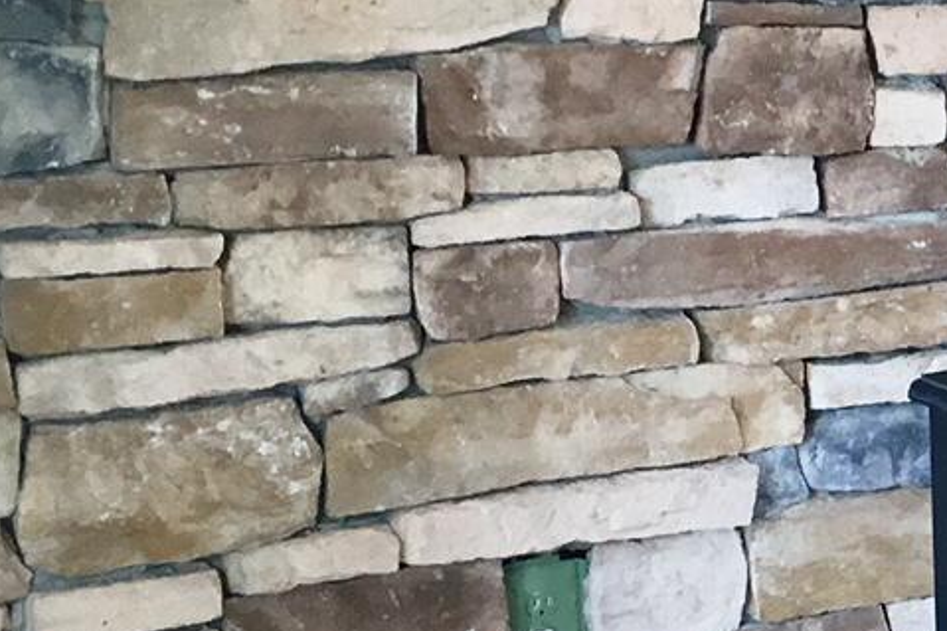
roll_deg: -1.6
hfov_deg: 14.8
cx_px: 1477
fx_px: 3339
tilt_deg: -12.0
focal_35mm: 127
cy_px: 320
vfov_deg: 10.8
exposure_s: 1/30
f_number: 2.2
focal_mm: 4.15
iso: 64
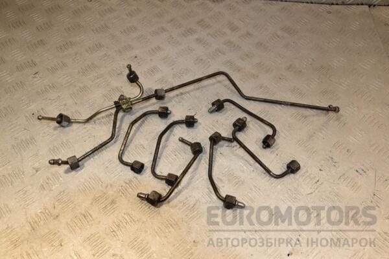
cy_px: 130
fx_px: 340
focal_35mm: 32
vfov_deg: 41.7
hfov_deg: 59.5
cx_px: 194
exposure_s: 1/200
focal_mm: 21
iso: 800
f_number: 8
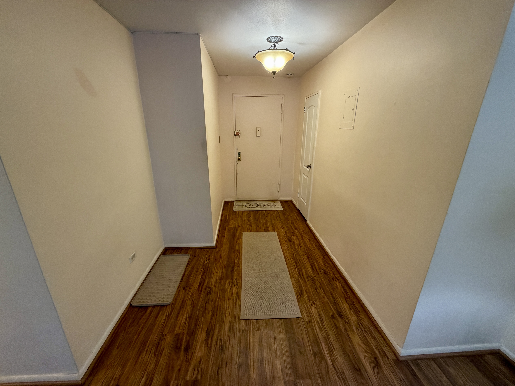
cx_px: 258
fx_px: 208
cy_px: 193
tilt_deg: -18.3
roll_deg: -0.8
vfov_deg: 85.7
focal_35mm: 14
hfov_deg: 102.1
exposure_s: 1/60
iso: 320
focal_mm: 2.22
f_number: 2.2
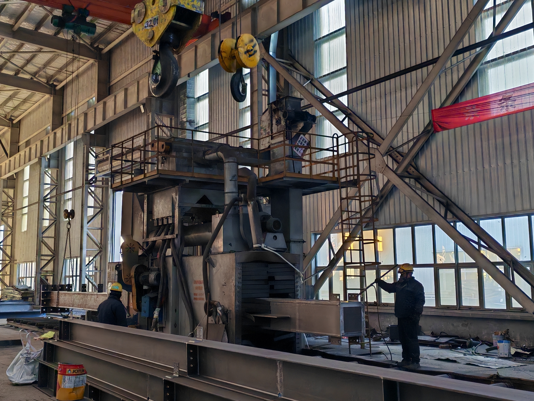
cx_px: 267
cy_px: 200
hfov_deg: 44.8
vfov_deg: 34.3
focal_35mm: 42
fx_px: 648
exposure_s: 1/100
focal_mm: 5.52
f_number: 1.95
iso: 200
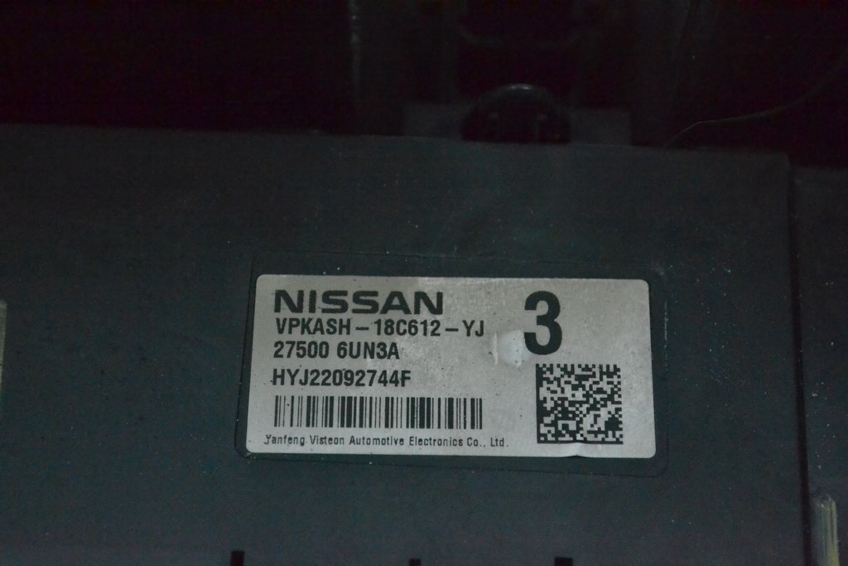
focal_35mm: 82
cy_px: 283
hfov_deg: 24.6
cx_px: 424
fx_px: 1943
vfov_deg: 16.6
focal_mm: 55
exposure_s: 1/1000
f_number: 5.6
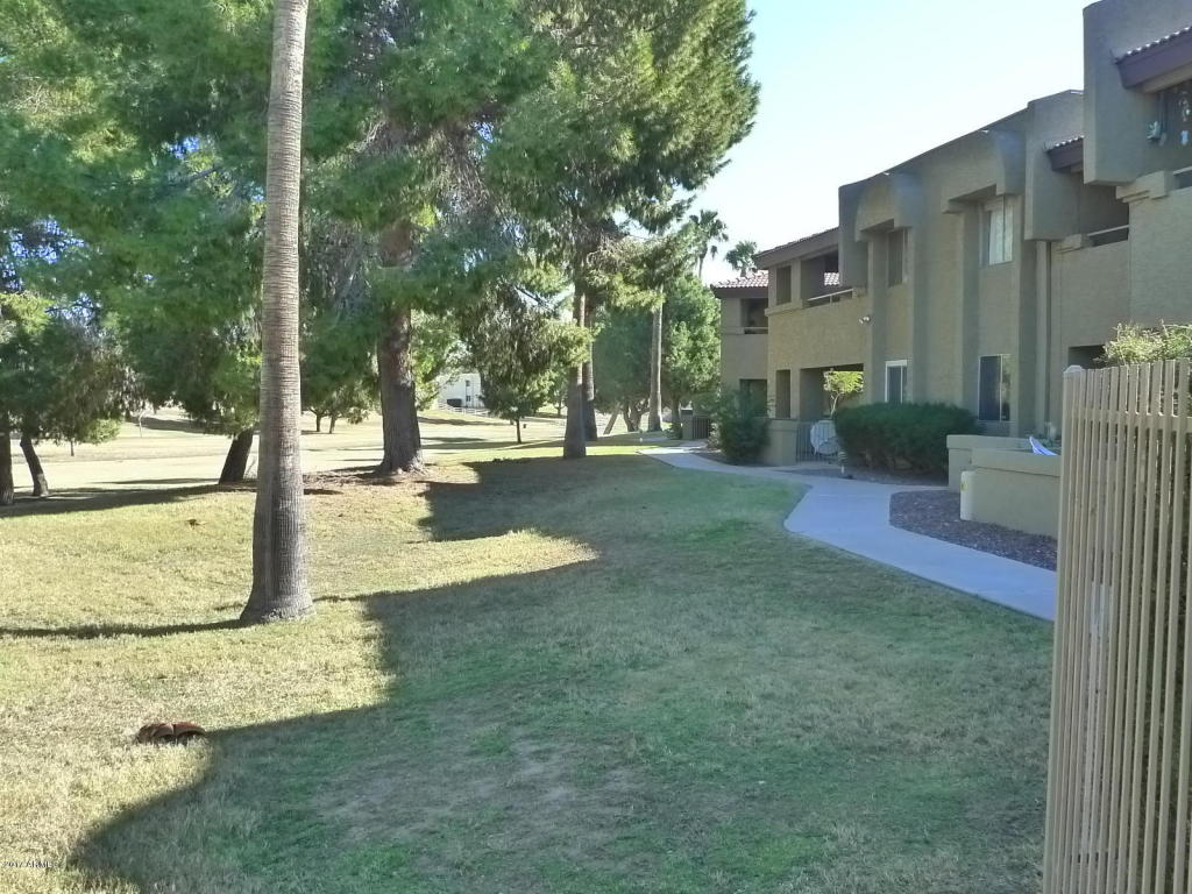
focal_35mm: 32
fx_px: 1102
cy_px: 447
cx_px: 596
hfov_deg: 56.8
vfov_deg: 44.2
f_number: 2.8
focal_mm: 5.1
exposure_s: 1/400
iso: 400
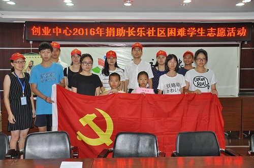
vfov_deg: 36.8
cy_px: 84
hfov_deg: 53.2
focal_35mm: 36
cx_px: 127
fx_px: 254
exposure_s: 1/60
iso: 800
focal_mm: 24
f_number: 4
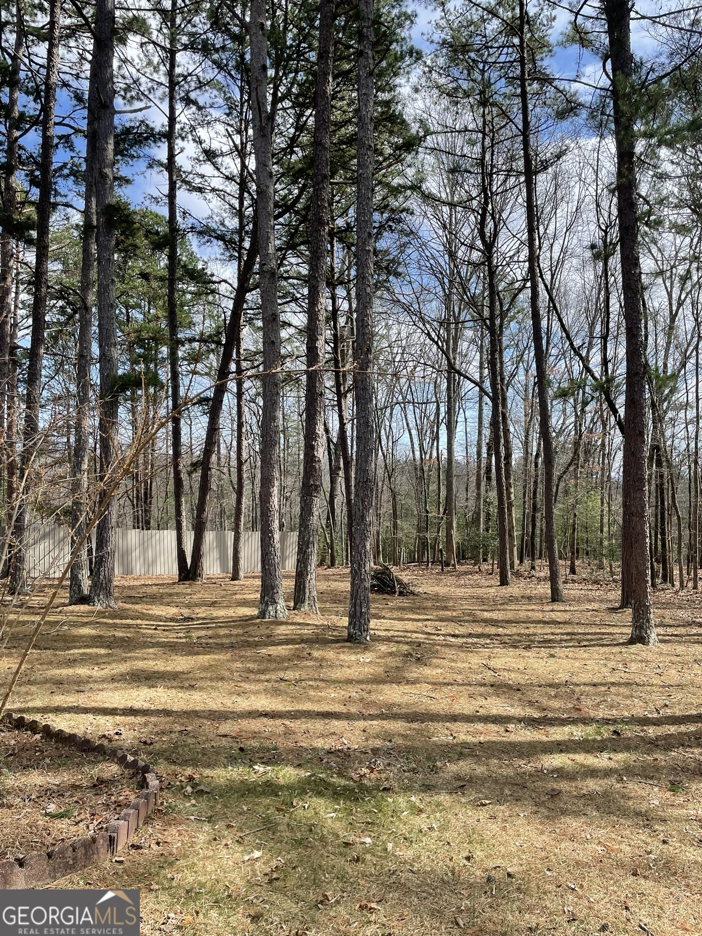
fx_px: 703
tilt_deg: +1.2
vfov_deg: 67.3
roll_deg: -2.9
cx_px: 351
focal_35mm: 26
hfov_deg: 53.1
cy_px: 468
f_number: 1.6
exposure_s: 1/1383
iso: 32
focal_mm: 4.2
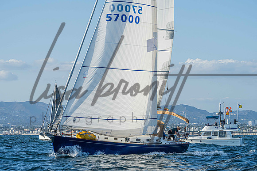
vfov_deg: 10.9
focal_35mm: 126
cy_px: 100
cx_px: 132
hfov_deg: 16.3
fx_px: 900
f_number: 8
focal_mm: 105
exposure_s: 1/1600
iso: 400
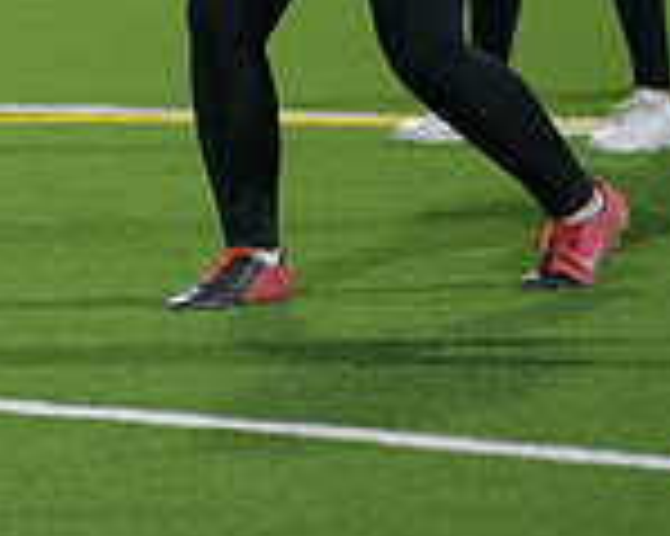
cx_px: -189
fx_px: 14506
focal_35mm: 732
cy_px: -214
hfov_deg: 2.6
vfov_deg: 2.1
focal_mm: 200
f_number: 2.8
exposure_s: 1/640
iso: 2500
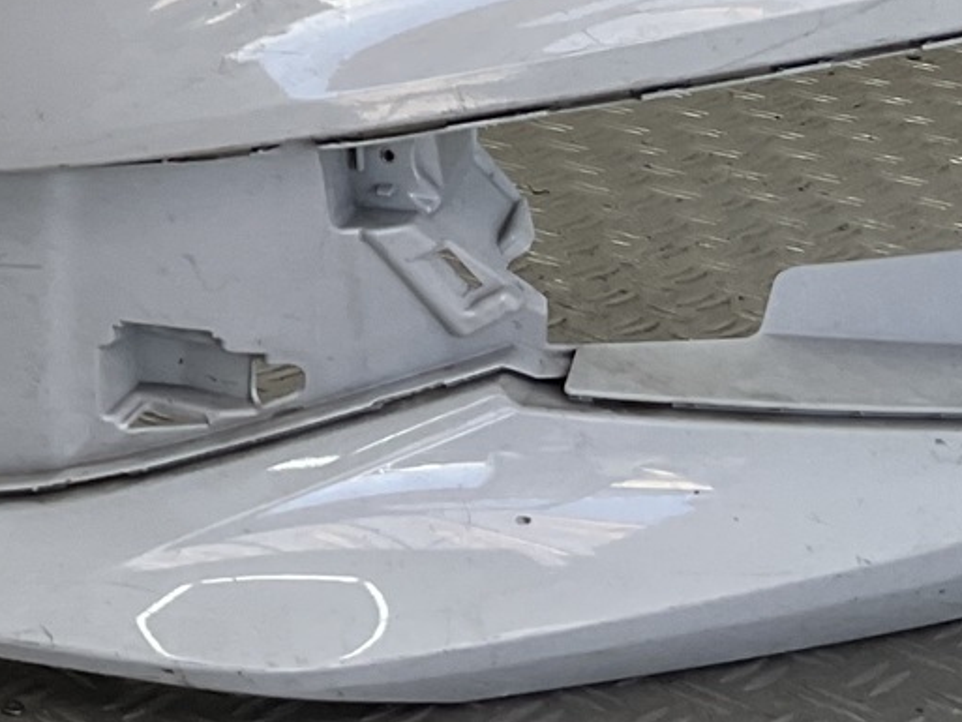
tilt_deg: -7.2
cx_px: -231
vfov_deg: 12.4
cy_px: -334
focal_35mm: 114
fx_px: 3169
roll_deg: -3.8
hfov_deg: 16.5
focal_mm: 3
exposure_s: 1/190
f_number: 1.8
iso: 16
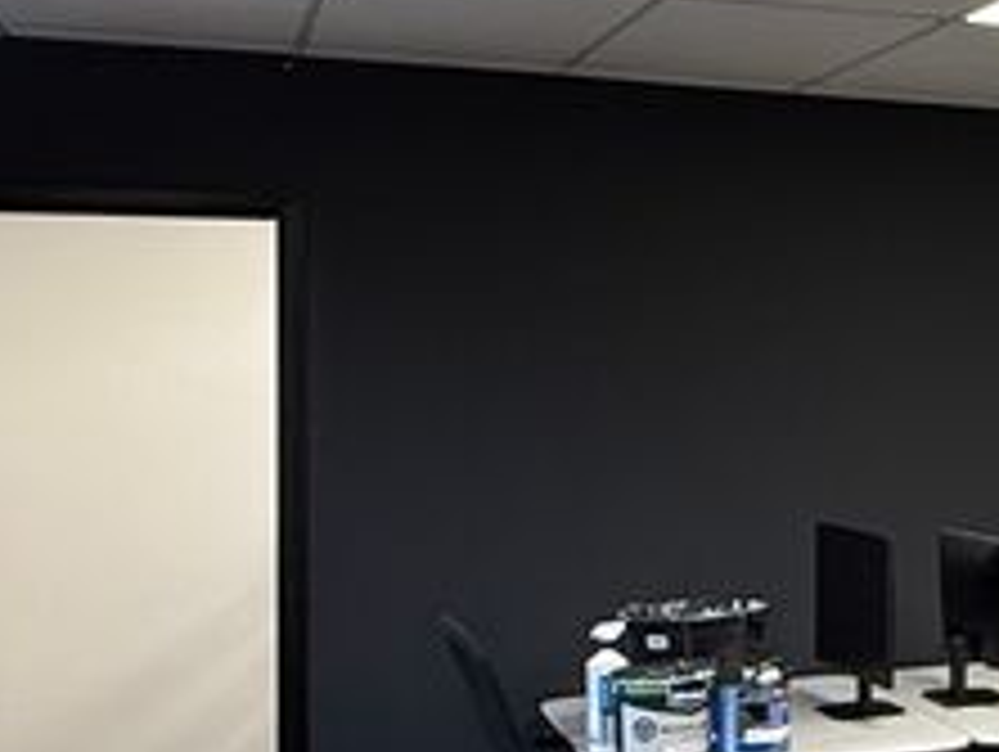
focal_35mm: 70
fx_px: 2022
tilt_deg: +0.6
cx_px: 1449
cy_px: 367
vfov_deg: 21.1
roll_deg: +0.4
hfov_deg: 23.1
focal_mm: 2.22
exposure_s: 1/100
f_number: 2.2
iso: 160
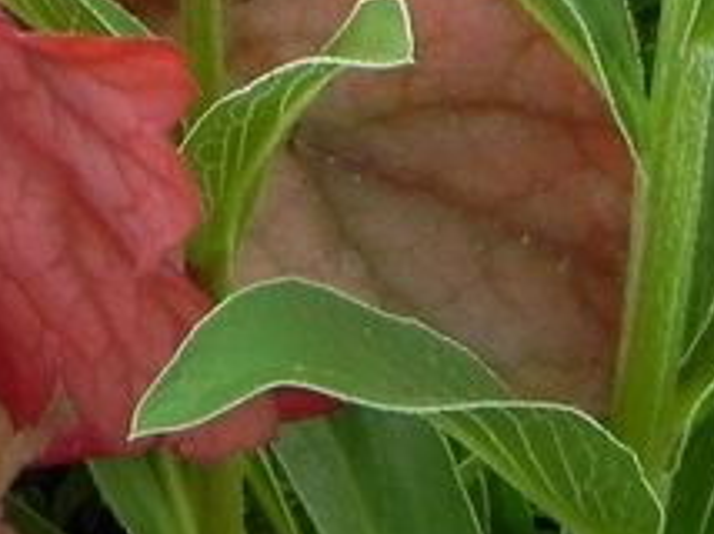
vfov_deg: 2.3
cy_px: -310
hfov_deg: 3.1
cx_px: -636
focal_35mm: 644
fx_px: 13268
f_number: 5.6
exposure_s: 1/160
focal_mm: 23
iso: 160
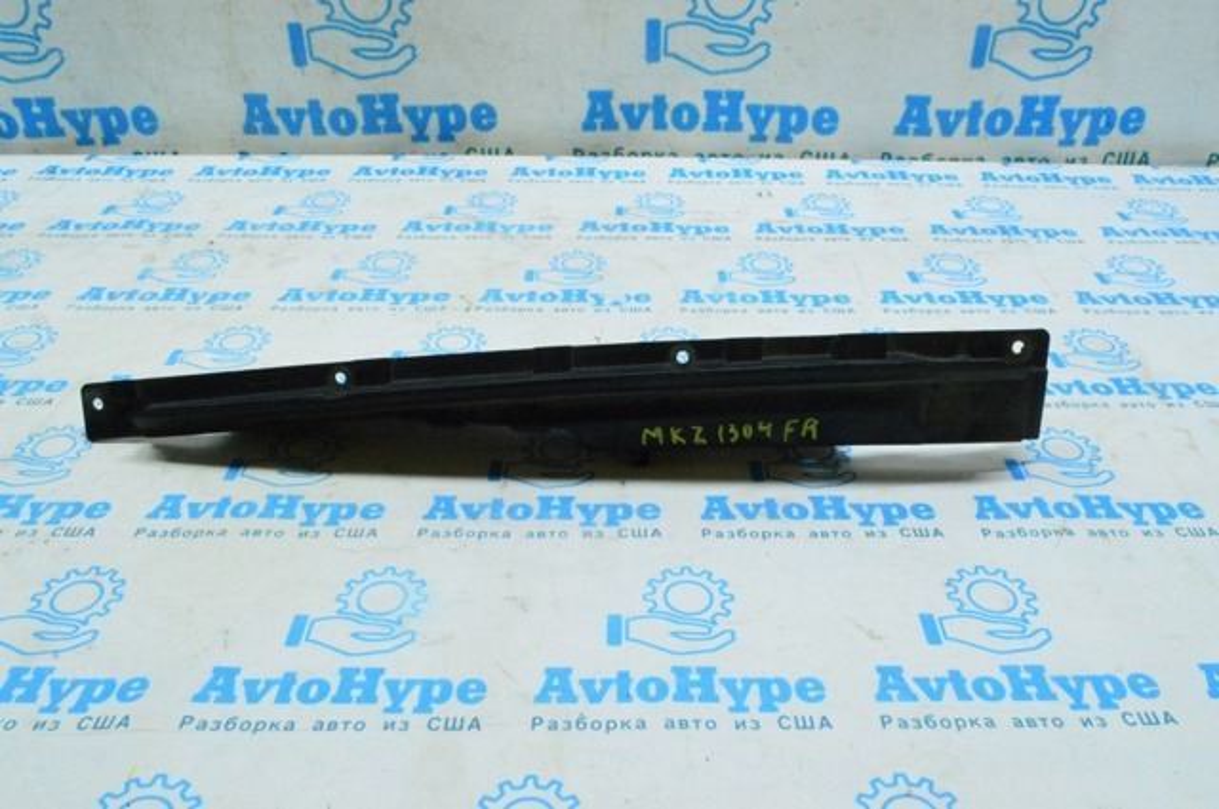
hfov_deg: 62.0
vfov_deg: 43.5
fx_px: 1015
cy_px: 404
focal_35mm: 30
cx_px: 610
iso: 6400
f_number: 25
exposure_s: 1/30
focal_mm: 20
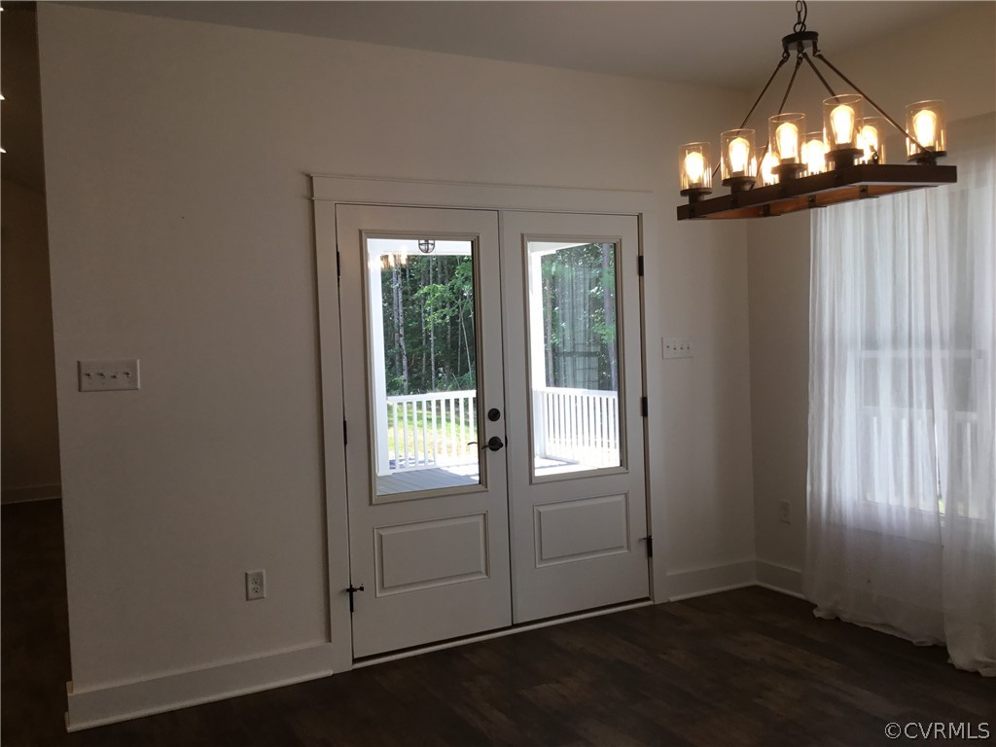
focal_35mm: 31
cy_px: 374
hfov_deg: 58.4
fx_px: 892
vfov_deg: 45.4
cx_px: 498
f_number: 2.4
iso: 32
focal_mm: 3.3
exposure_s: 1/120
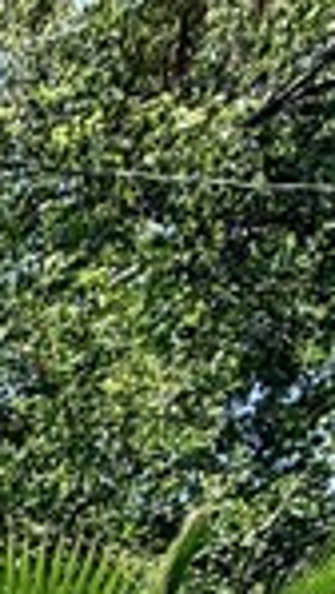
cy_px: 1411
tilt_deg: -13.9
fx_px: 1655
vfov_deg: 14.2
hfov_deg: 7.6
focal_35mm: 105
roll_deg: -1.6
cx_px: -1025
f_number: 2.2
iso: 20
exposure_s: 1/876
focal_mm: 2.22
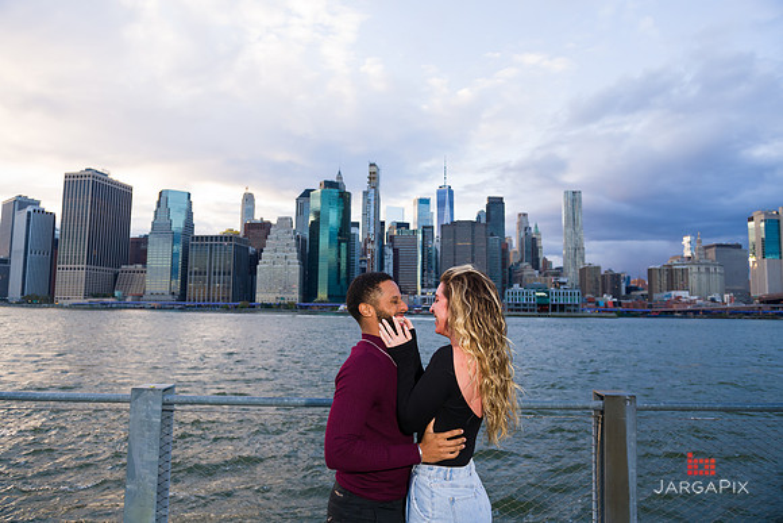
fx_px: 522
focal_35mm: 24
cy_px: 262
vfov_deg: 53.2
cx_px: 392
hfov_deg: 73.7
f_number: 4
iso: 250
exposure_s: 1/200
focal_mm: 24
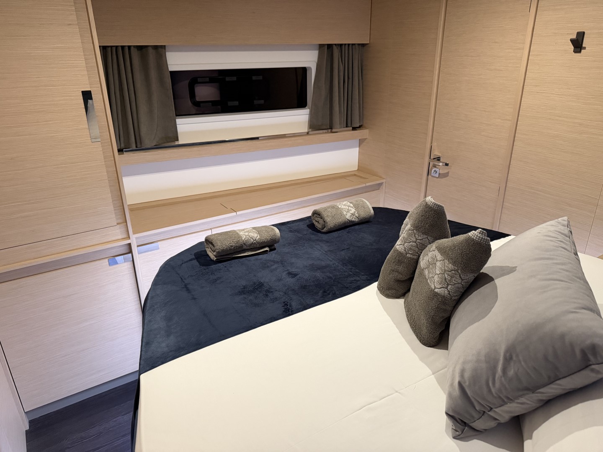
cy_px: 226
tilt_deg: -22.4
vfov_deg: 56.8
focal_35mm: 24
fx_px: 418
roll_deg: +0.5
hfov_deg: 71.6
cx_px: 302
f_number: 1.78
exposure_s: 1/50
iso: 640
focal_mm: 6.76
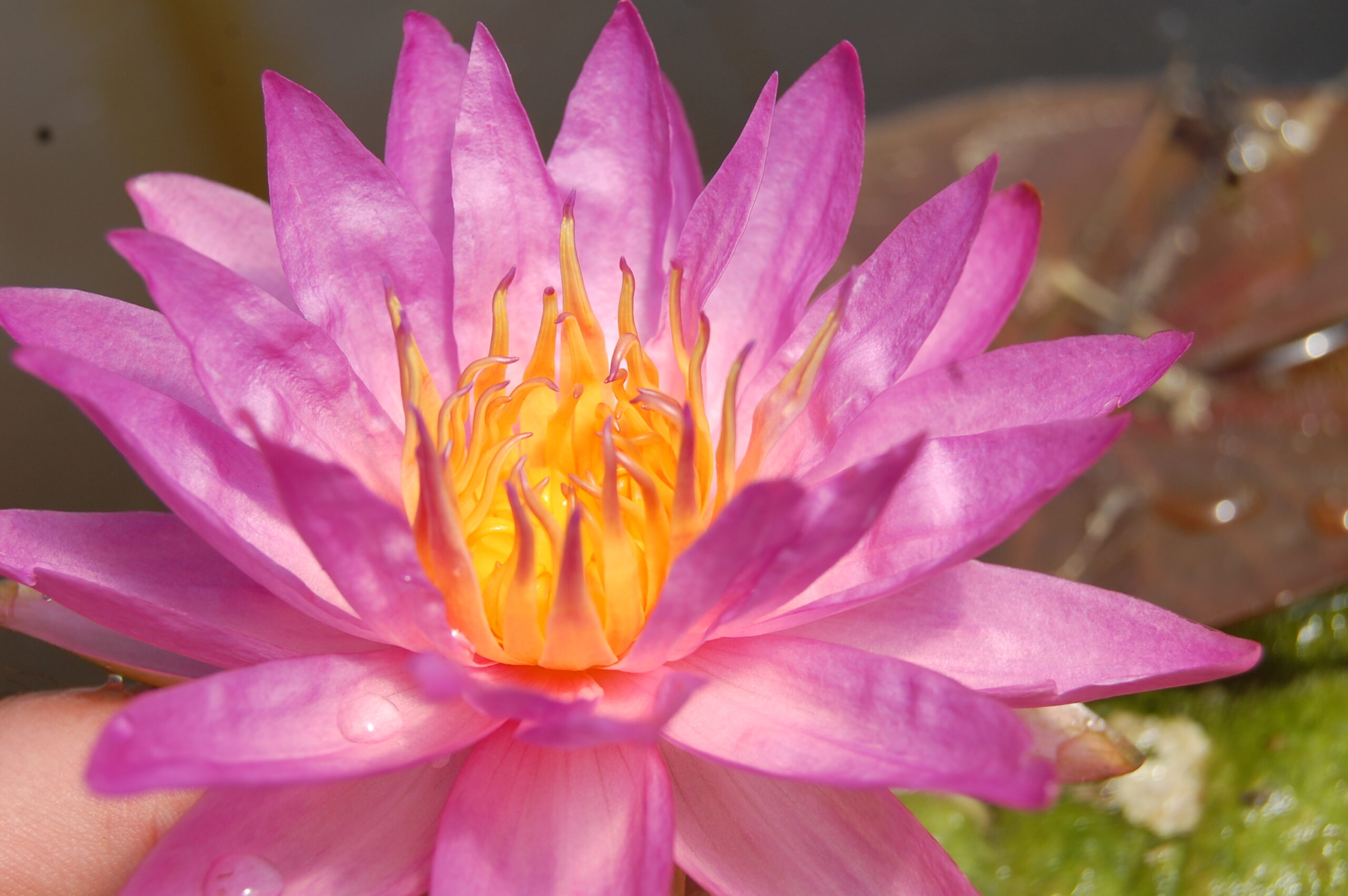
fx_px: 2357
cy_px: 448
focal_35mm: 63
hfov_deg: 31.9
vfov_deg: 21.5
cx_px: 674
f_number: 9
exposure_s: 1/320
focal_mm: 42
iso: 200
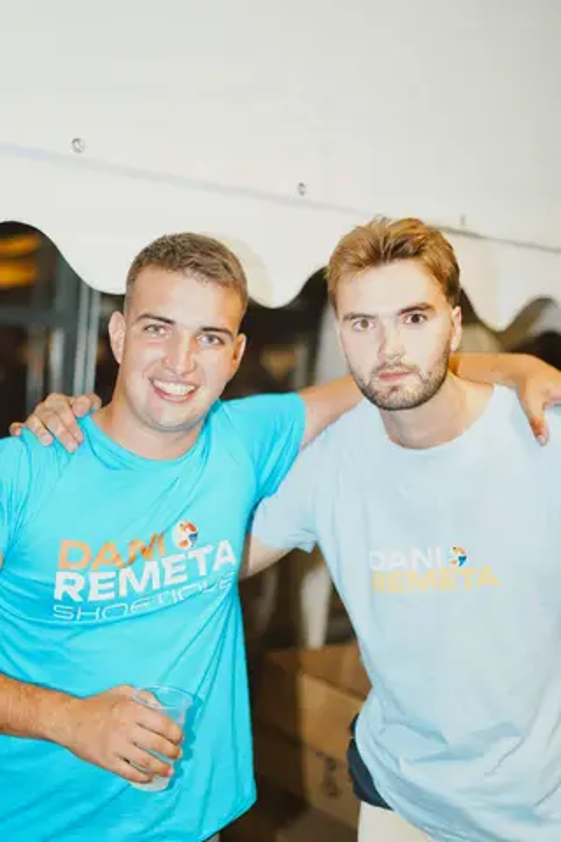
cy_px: 421
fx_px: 1169
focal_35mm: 50
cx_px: 280
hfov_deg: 27.0
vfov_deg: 39.6
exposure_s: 1/100
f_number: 1.8
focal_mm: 50
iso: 400
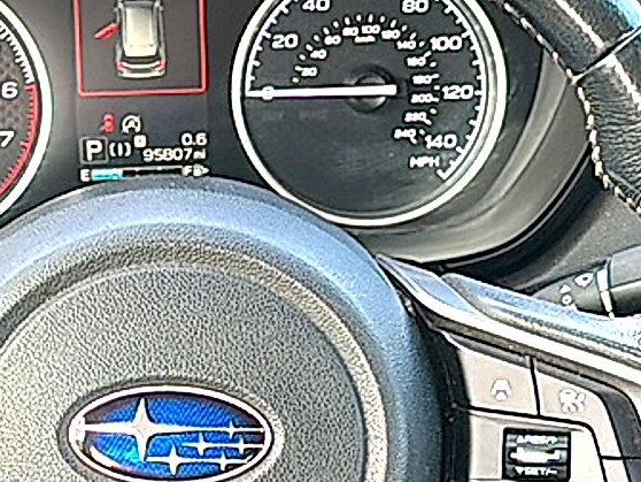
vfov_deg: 11.5
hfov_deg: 15.2
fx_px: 2390
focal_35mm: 129
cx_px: 216
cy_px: 393
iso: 64
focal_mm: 6.86
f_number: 1.78
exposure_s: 1/110
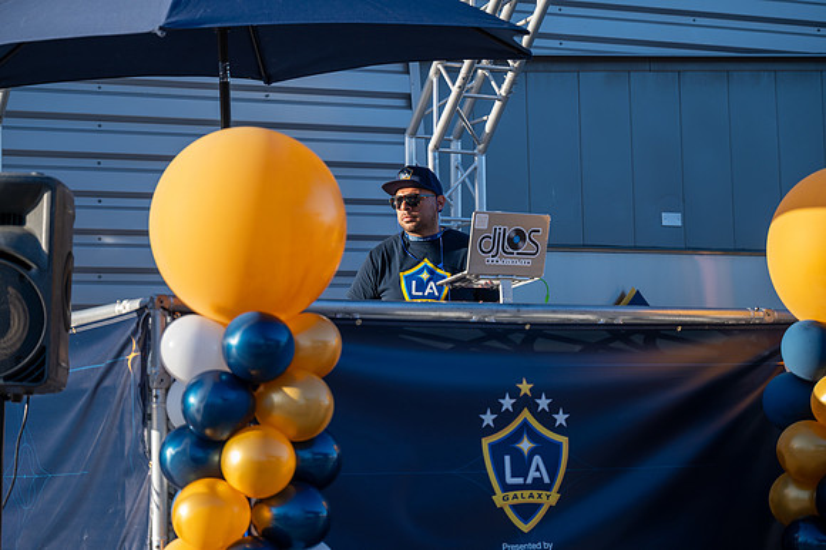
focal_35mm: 92
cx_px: 413
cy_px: 275
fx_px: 2110
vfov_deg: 14.8
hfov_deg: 22.2
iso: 140
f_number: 2.8
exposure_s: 1/800
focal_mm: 92
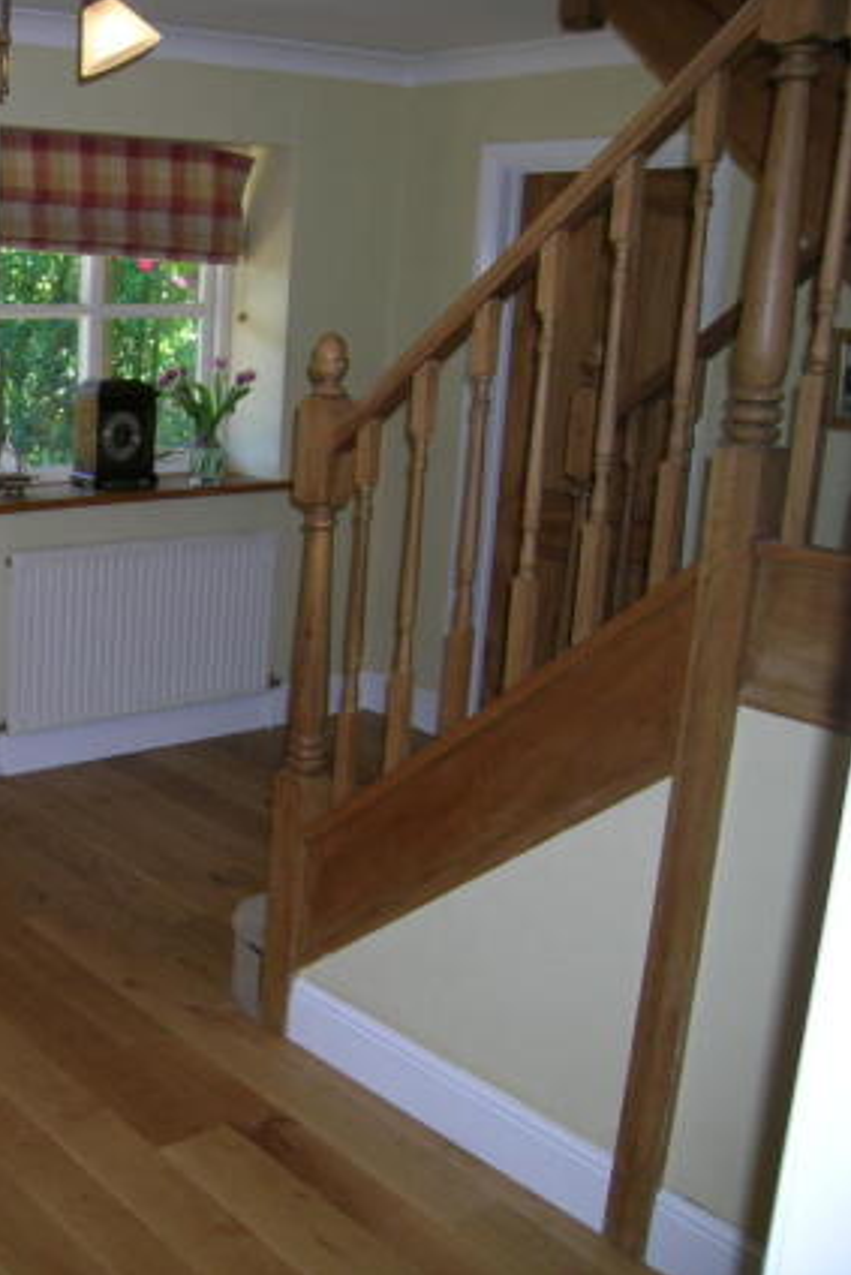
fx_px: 1417
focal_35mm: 40
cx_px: -23
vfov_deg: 48.4
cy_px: 624
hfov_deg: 30.7
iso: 50
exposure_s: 1/60.1
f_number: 2.8
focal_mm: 5.8
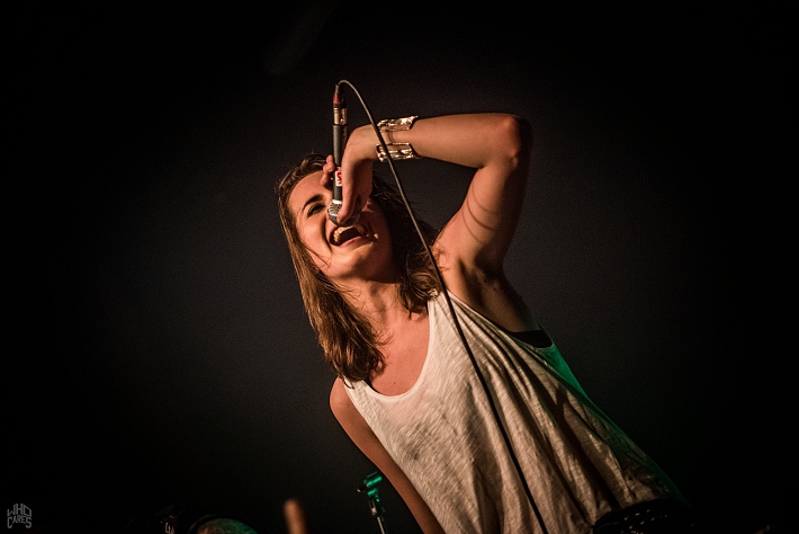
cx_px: 404
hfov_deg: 28.4
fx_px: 1576
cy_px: 268
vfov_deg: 19.2
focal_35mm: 71
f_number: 2.8
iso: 2000
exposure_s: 1/100
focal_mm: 70
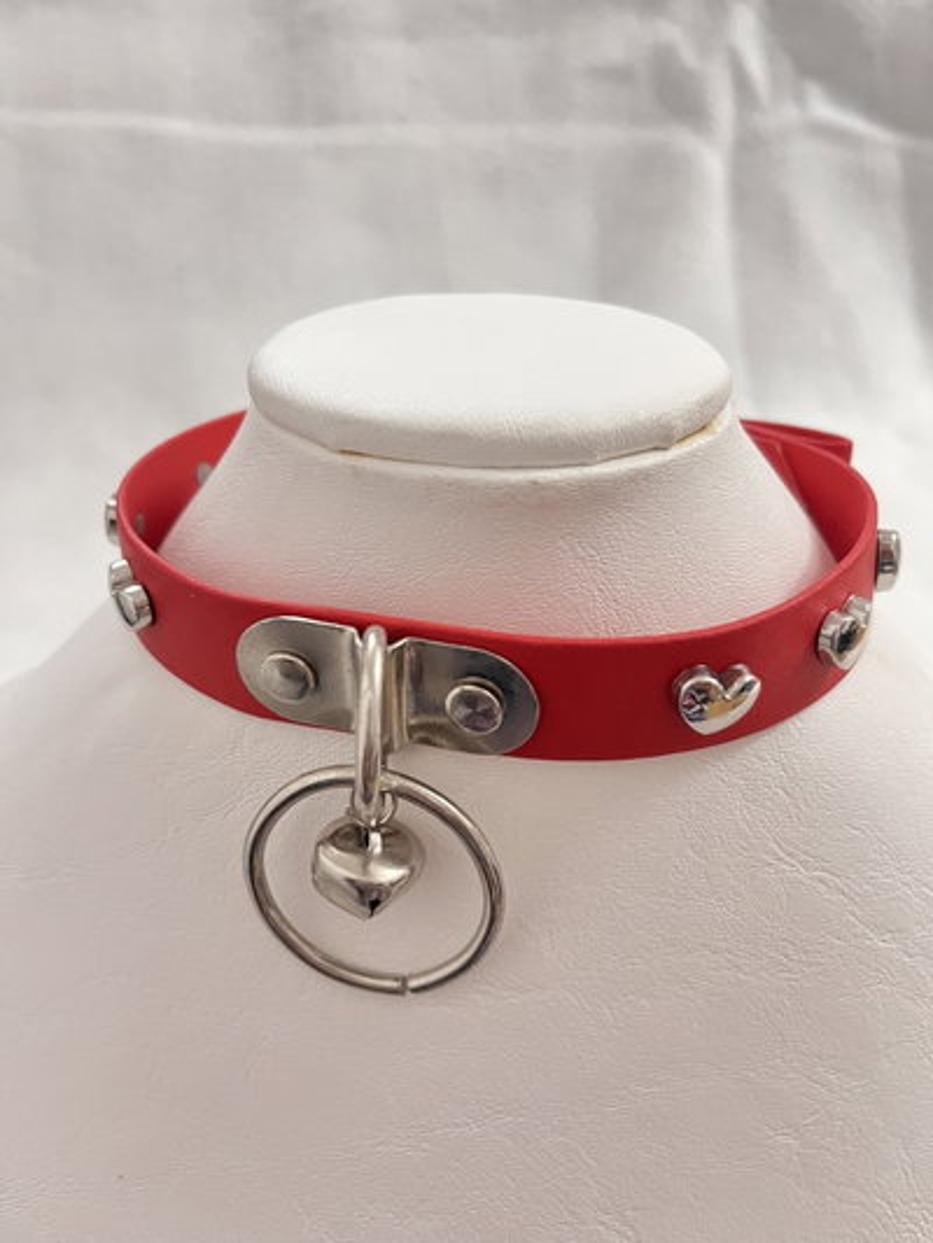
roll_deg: -2.6
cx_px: 466
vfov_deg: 67.3
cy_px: 622
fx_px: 934
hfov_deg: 53.1
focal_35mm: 26
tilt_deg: -35.7
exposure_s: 1/30
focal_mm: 5.1
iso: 1000
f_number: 1.6
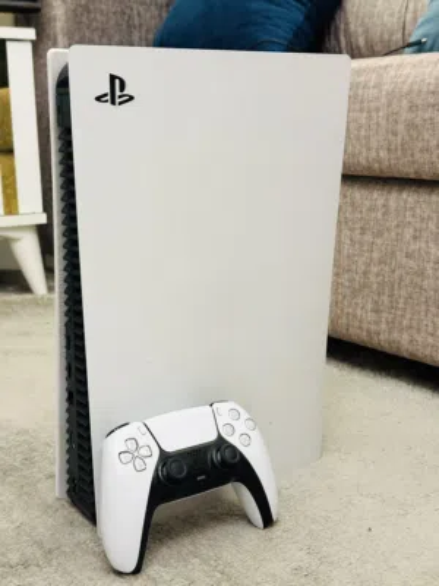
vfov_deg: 39.7
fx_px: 812
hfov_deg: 30.3
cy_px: 293
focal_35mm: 48
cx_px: 220
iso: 125
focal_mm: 6.86
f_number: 1.78
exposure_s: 1/50
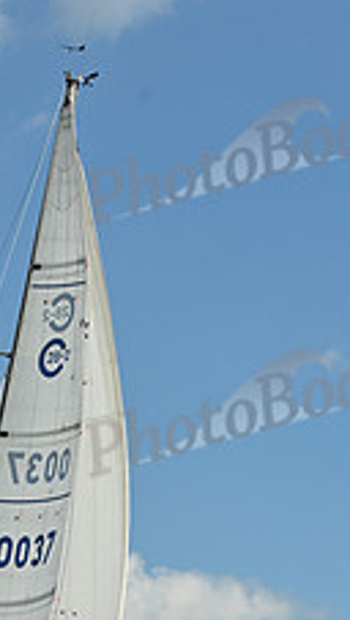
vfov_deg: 11.4
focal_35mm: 187
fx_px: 3080
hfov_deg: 6.5
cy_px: 587
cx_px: -56
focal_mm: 70
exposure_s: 1/1250
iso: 250
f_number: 8
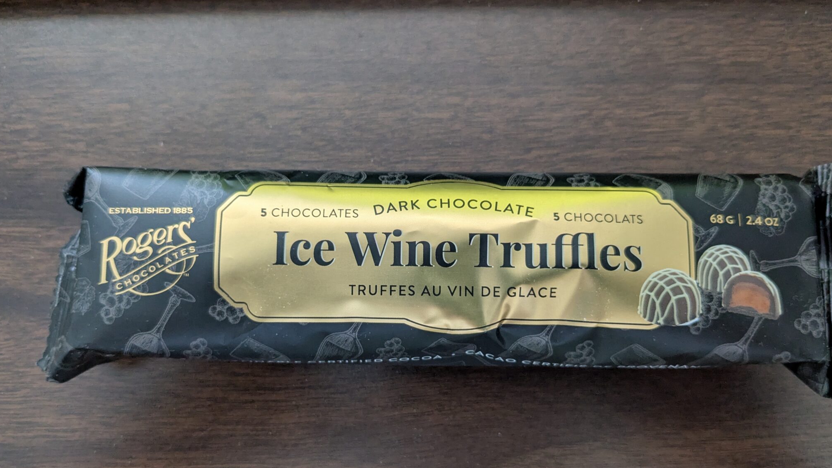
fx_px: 662
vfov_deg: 38.8
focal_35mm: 30
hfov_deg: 64.3
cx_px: 414
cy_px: 277
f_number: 1.73
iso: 178
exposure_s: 1/30
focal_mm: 4.38
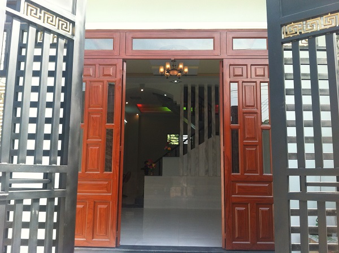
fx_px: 342
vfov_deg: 40.6
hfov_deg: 52.7
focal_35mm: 35
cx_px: 170
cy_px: 126
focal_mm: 3.85
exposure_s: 1/142
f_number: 2.8
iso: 80
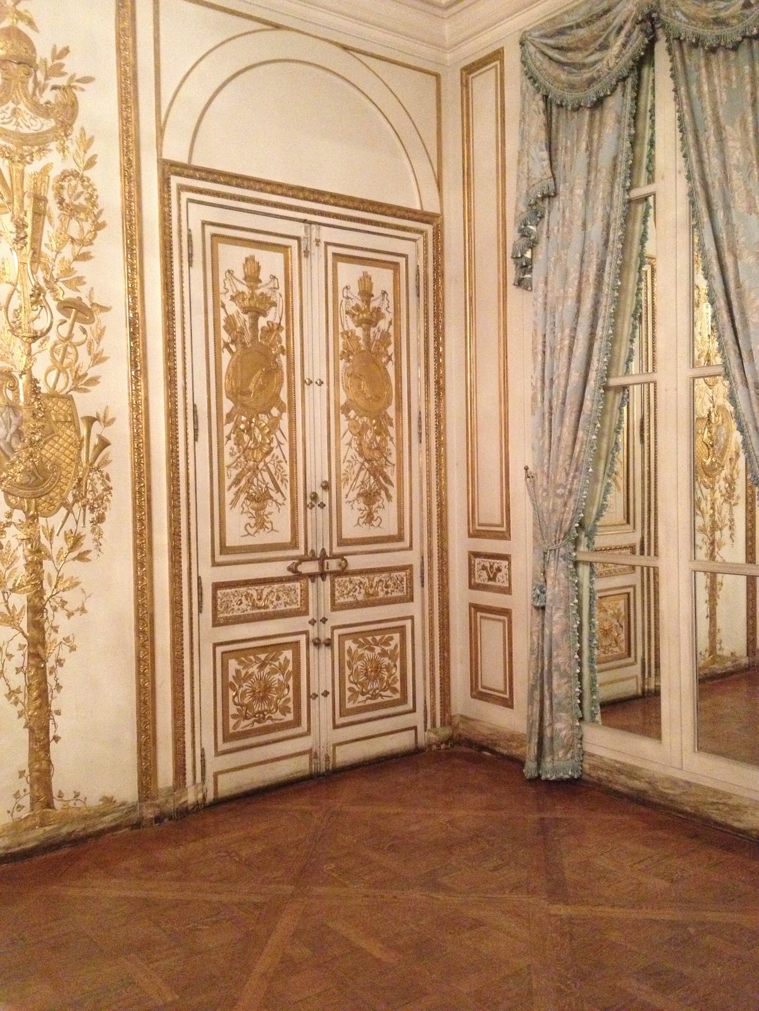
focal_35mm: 35
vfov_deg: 52.6
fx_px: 1023
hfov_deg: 40.7
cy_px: 506
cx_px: 380
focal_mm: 4.28
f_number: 2.4
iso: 640
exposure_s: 1/15
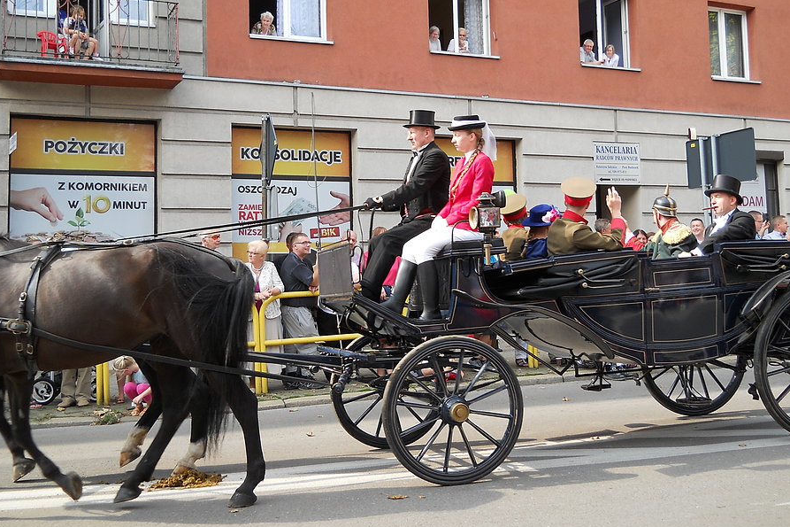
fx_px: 943
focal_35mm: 43
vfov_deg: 31.2
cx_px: 394
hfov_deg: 45.4
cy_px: 241
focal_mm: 6.72
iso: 80
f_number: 3.1
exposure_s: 1/160
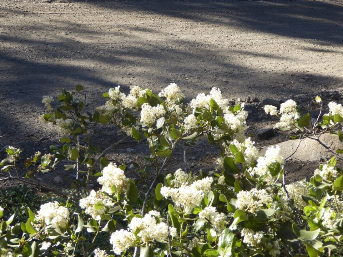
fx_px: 644
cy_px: 123
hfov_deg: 29.8
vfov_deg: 22.6
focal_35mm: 65
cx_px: 178
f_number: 4.3
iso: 80
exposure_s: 1/160
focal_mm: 10.9
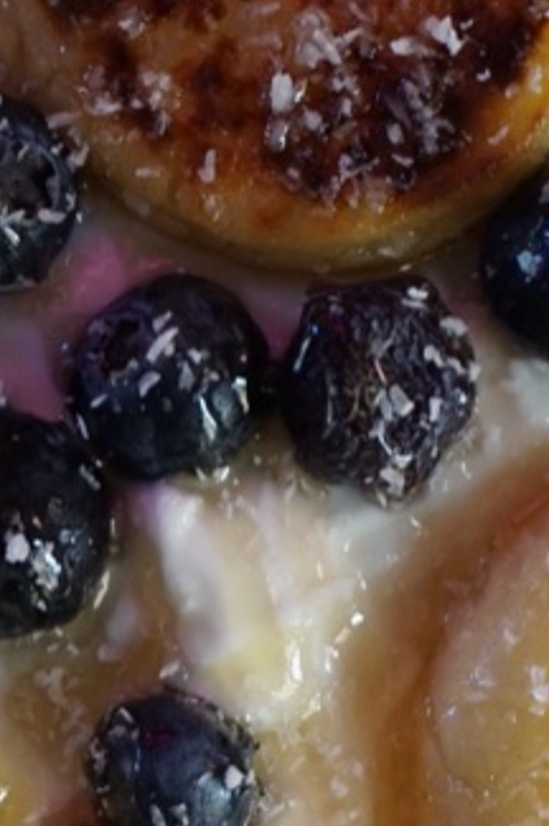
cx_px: 191
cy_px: 482
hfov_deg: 6.9
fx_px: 4572
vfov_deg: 10.3
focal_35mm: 199
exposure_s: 1/60
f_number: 4.5
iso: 400
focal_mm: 27
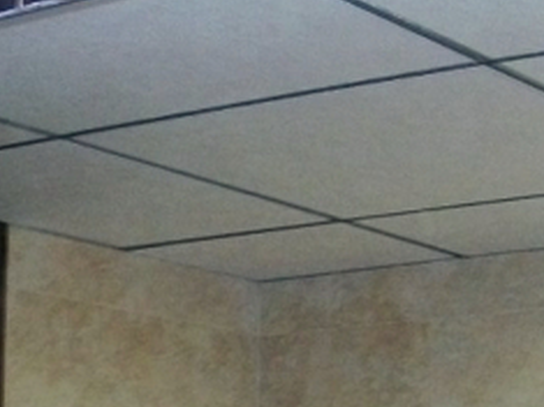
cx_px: 400
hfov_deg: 14.7
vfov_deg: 10.6
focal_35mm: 134
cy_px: 639
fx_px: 2105
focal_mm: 6.3
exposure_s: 1/30
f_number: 3.1
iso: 320
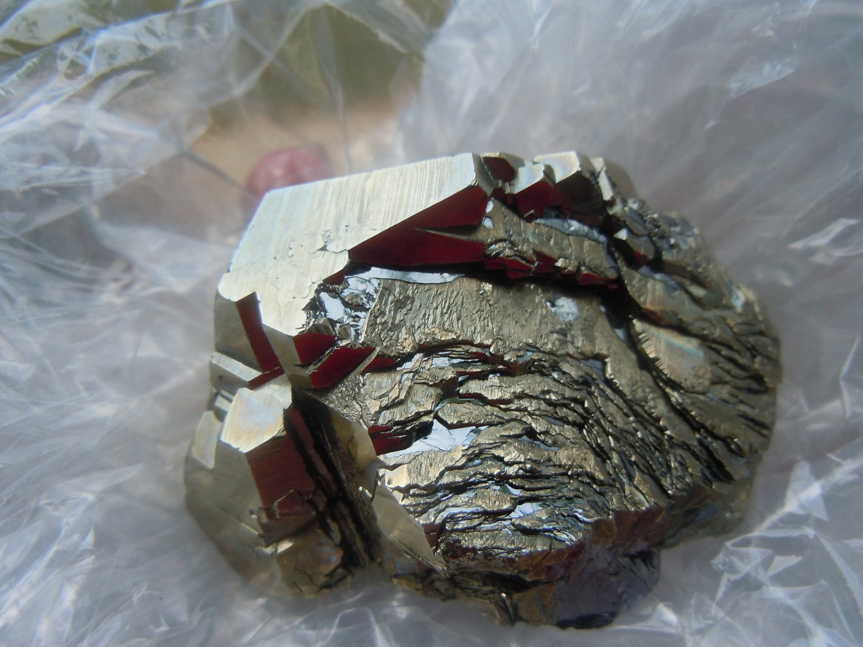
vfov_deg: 45.4
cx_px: 441
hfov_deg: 58.3
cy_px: 330
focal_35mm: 31
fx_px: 773
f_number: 3.5
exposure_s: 1/60
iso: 160
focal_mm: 5.4
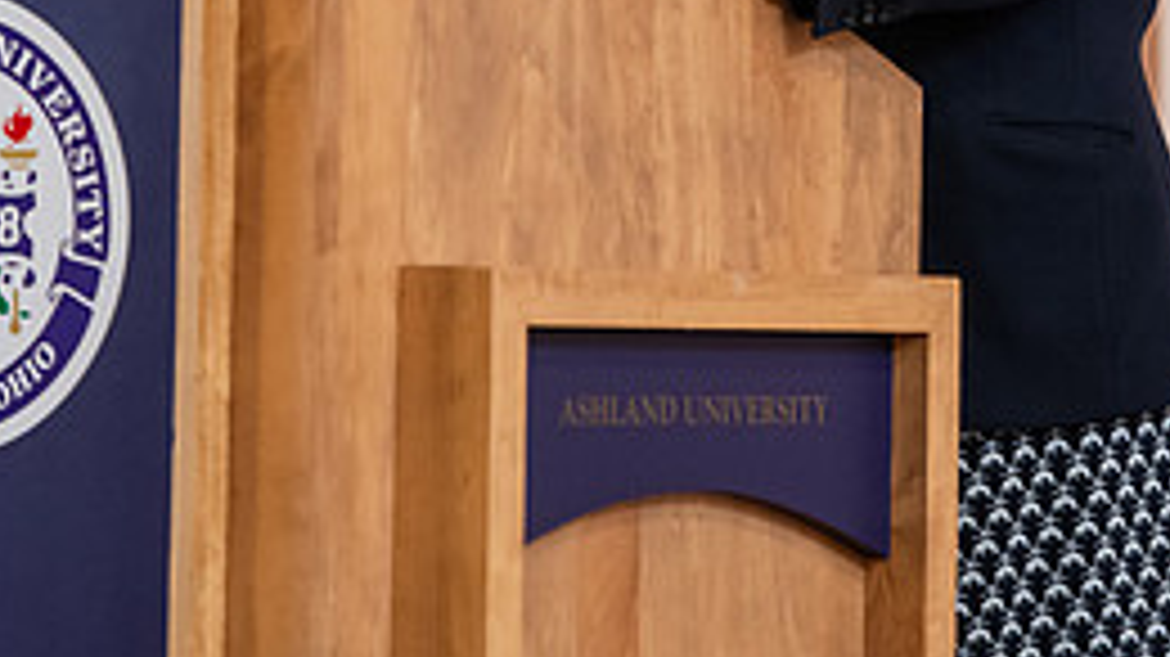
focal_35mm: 351
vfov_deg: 3.5
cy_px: -164
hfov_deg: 6.2
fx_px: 10885
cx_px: 634
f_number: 3.2
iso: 2000
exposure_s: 1/200
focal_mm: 150
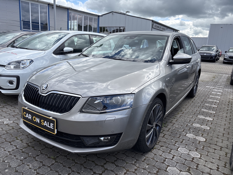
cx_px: 116
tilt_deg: -13.6
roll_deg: -4.0
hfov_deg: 67.3
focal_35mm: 26
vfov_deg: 53.1
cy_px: 88
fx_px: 175
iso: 50
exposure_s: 1/2342
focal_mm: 5.96
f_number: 1.6
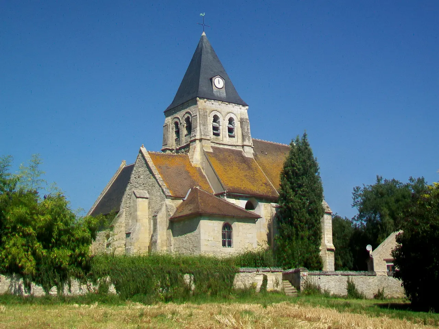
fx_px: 672
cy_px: 164
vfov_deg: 27.5
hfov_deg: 36.2
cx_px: 220
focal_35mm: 53
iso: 64
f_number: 3.4
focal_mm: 9.5
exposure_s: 1/640
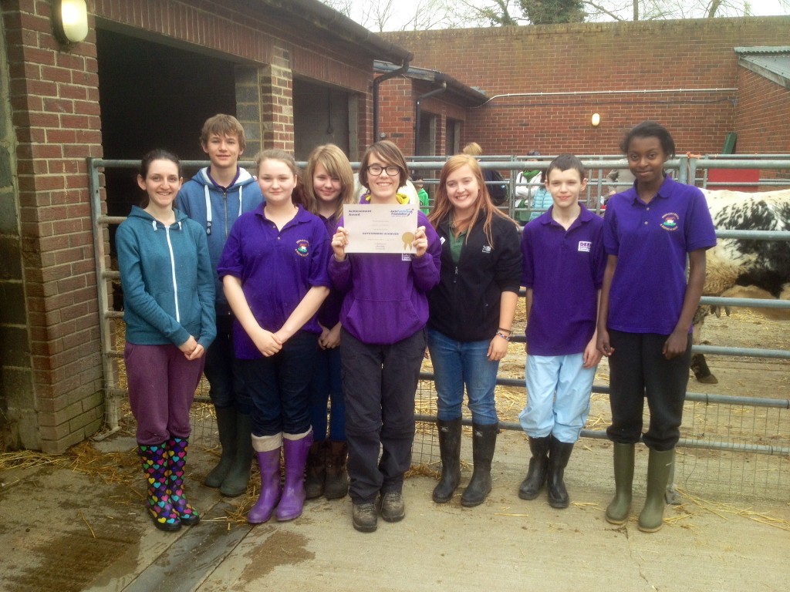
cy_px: 296
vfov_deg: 40.7
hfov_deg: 52.6
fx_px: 799
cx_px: 395
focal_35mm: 35
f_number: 2.4
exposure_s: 1/213
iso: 50
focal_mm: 4.28
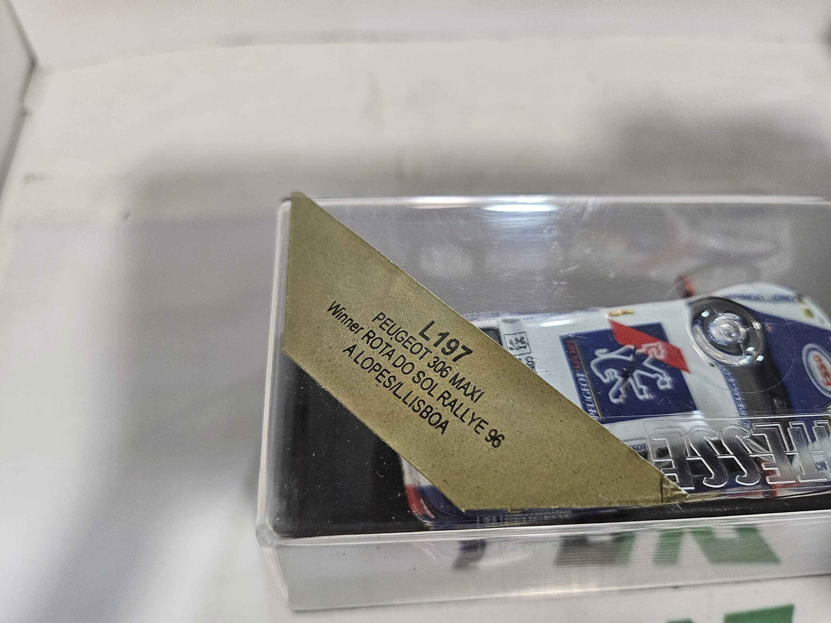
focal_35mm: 24
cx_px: 416
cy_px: 312
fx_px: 576
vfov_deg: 56.8
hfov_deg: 71.6
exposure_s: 1/100
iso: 200
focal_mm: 5
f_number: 1.8
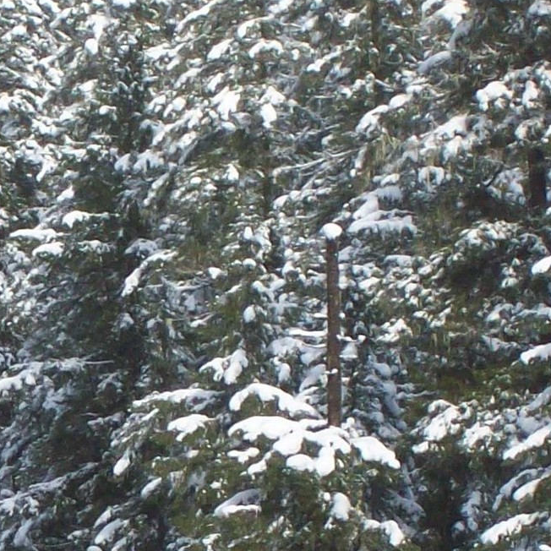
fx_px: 6591
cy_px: 553
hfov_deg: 4.8
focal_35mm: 366
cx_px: -68
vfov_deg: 4.8
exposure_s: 1/315
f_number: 4.8
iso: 80
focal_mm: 18
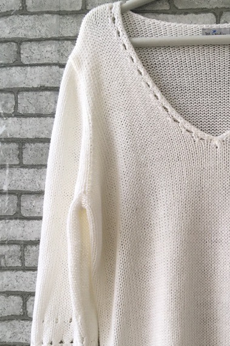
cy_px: 274
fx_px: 508
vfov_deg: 36.3
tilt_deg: -1.5
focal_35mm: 53
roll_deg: -1.0
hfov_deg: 24.9
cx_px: 198
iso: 25
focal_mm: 4.15
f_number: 2.2
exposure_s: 1/105
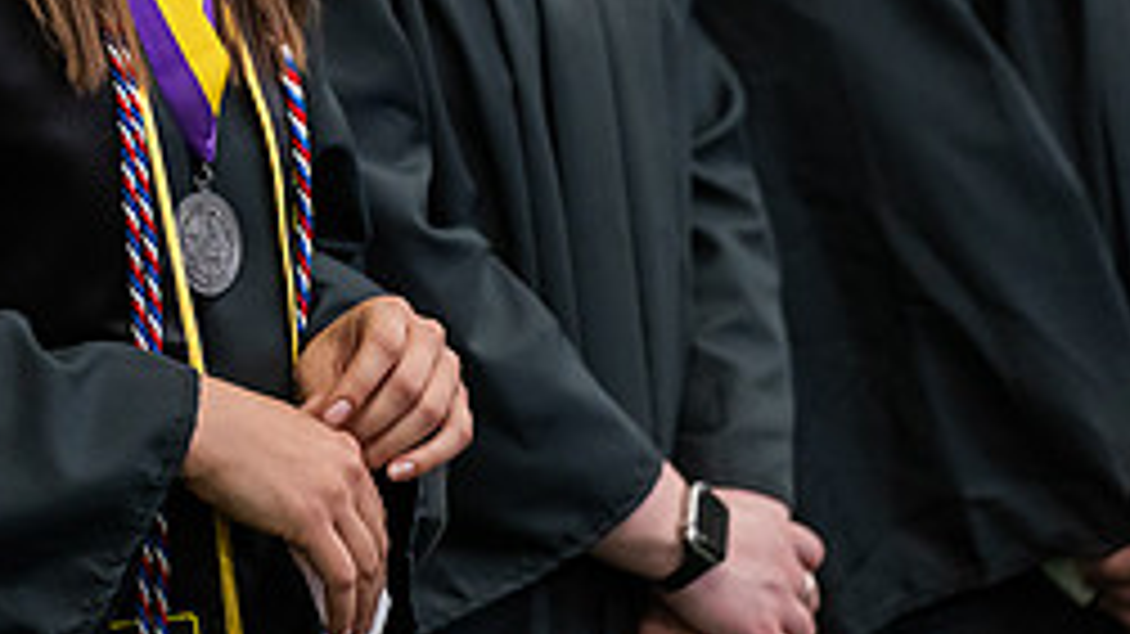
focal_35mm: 278
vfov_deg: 4.3
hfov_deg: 7.7
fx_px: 8327
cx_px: -45
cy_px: -227
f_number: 3.2
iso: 2500
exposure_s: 1/200
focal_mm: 115
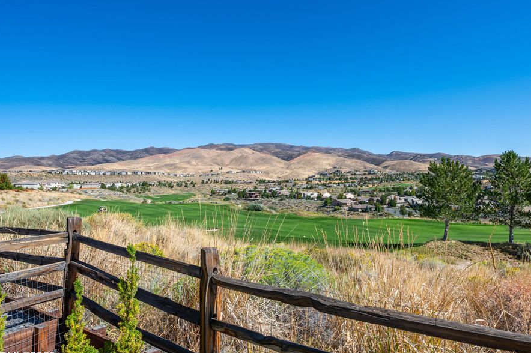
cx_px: 289
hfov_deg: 78.4
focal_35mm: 22
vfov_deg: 57.1
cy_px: 170
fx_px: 324
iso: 100
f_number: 8
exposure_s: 1/640
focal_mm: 19
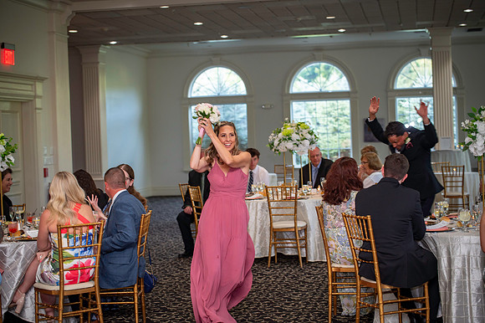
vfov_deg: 19.4
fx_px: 942
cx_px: 242
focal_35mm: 70
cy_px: 162
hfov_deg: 28.9
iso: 800
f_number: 2.8
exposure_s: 1/125
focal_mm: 70
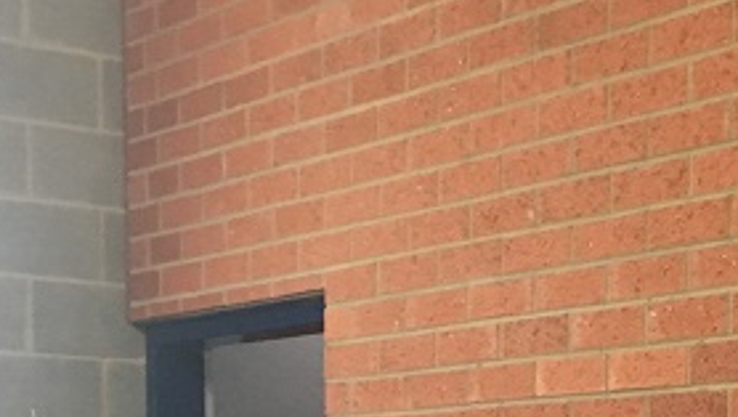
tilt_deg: -2.1
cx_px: 681
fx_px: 2057
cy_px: 619
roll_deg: -0.8
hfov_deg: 19.9
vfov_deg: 11.1
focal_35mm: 105
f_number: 2.2
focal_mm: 4.15
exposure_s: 1/33
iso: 200
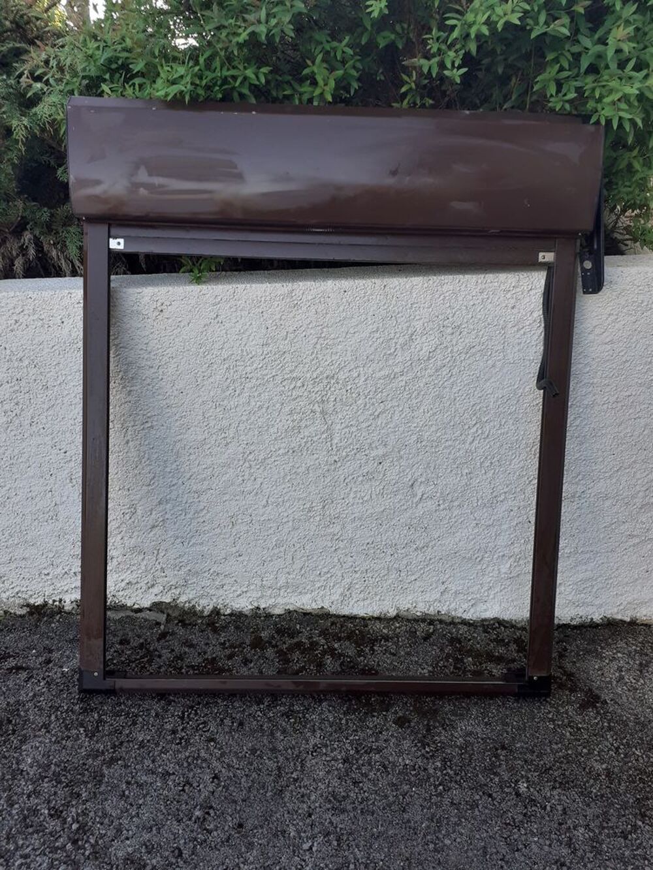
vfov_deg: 65.3
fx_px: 679
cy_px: 435
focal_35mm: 27
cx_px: 326
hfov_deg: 51.4
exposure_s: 1/166
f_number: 1.9
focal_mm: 3.6
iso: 40
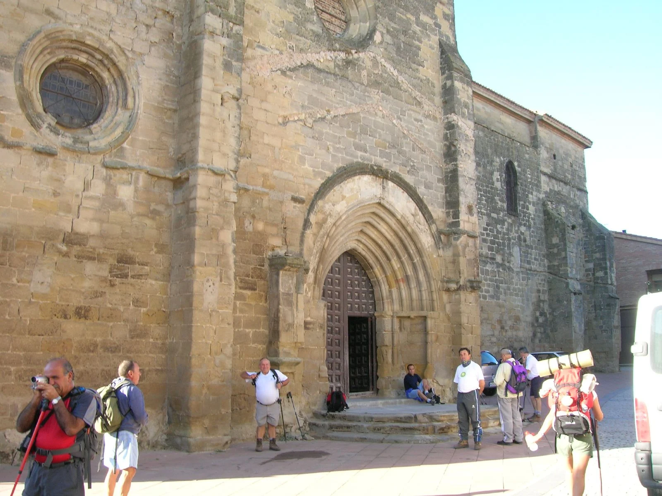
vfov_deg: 41.8
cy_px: 248
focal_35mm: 34
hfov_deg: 54.0
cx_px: 331
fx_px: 650
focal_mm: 5.7
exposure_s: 1/43
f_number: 4.9
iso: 50
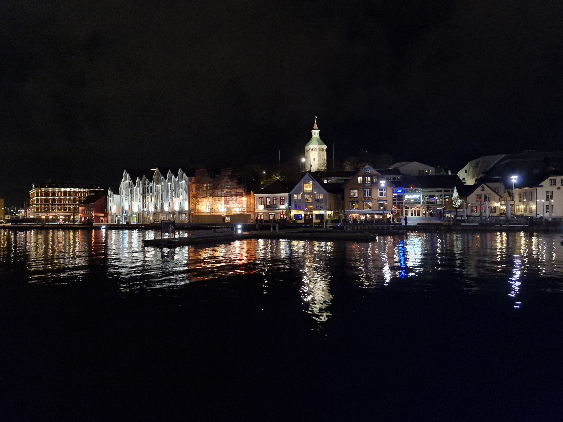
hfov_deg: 71.6
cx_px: 282
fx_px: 390
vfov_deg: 56.8
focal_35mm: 24
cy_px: 208
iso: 1000
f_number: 1.8
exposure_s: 1/25
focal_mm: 5.54
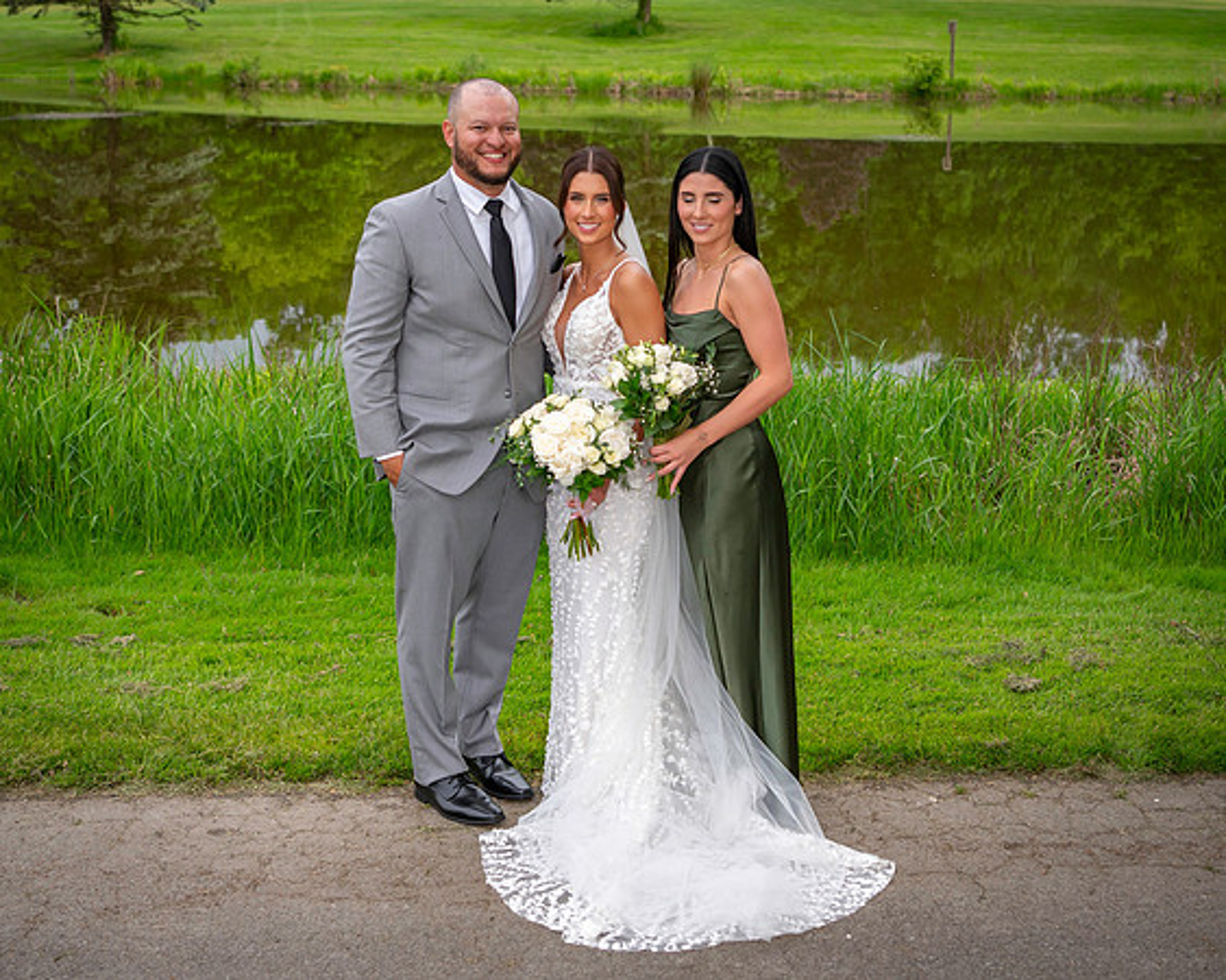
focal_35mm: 52
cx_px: 685
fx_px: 1873
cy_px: 411
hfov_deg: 36.2
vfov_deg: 29.3
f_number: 3.2
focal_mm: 34
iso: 400
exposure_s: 1/3200
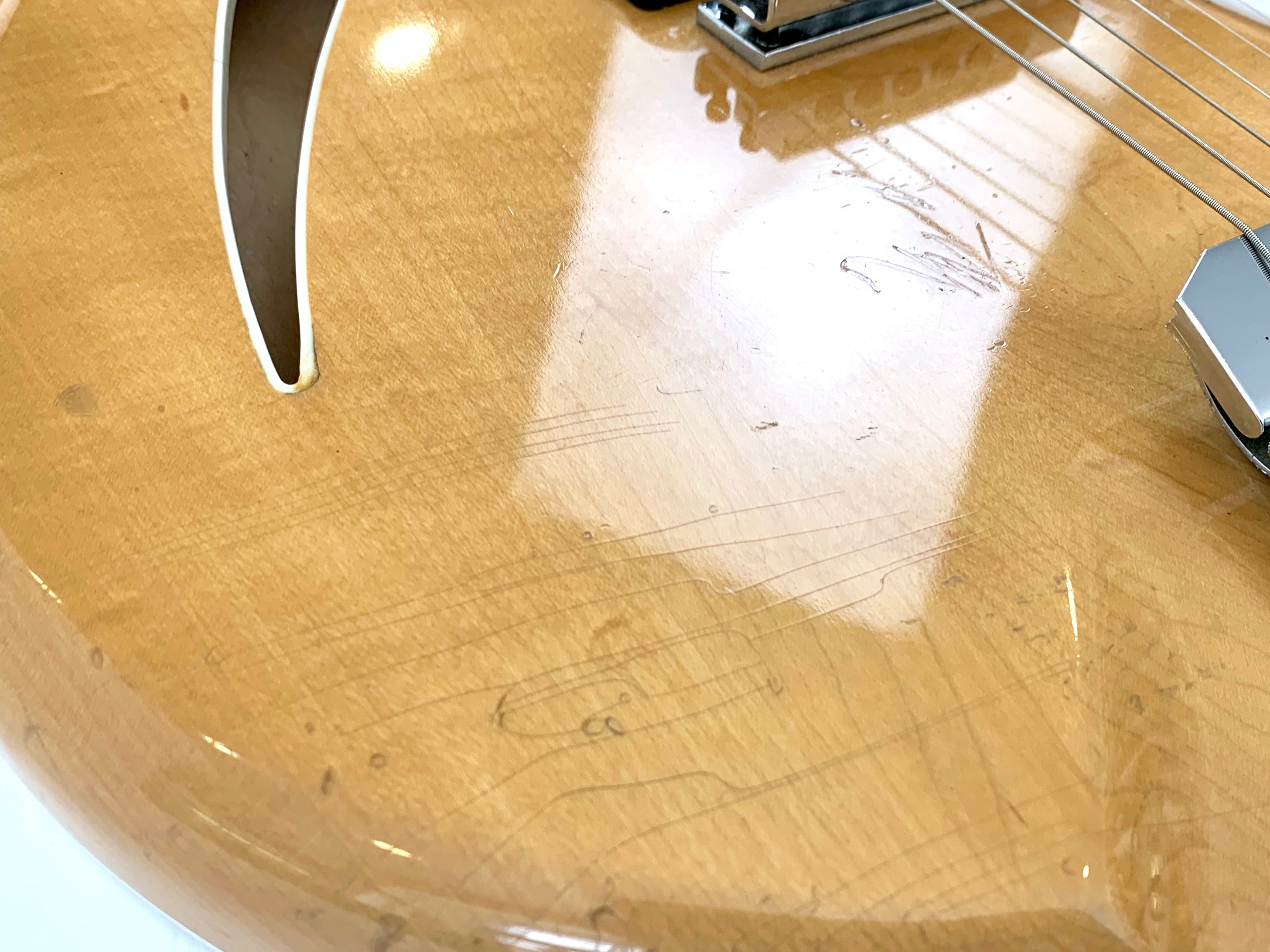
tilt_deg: -49.4
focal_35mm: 36
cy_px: 601
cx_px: 662
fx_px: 1321
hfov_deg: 51.3
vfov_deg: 39.4
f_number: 1.8
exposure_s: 1/100
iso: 40
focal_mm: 4.25
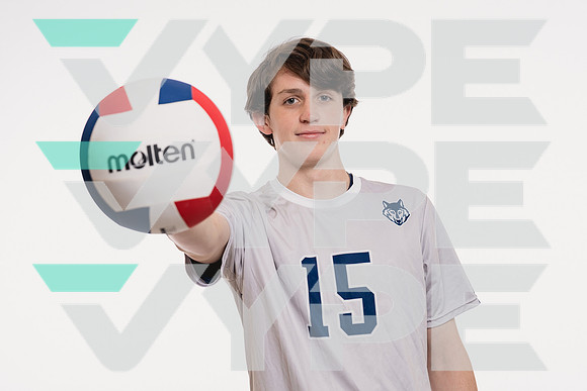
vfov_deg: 18.1
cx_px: 288
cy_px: 191
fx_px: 1232
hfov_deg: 26.8
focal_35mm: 76
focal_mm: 70
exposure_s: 1/250
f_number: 5.6
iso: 400
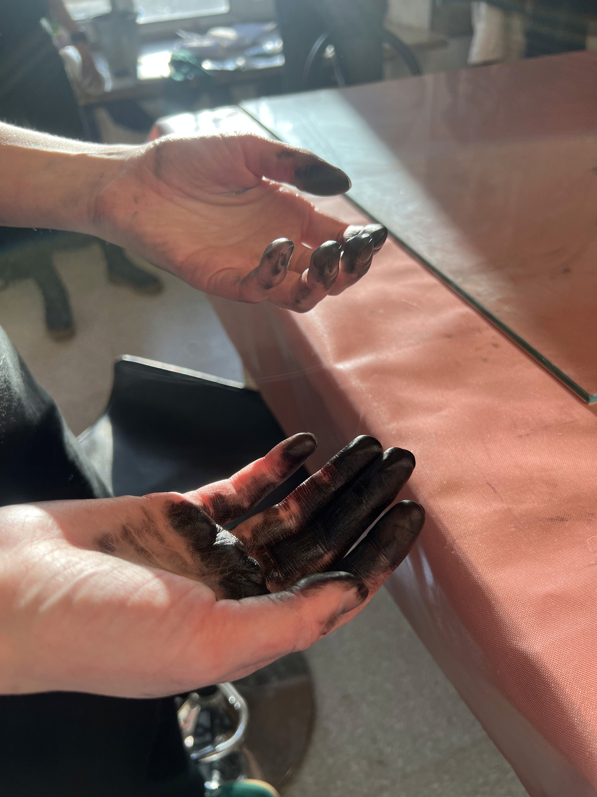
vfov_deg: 67.3
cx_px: 298
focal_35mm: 26
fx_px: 598
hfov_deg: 53.1
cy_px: 398
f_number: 1.5
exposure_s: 1/279
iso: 40
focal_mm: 5.7
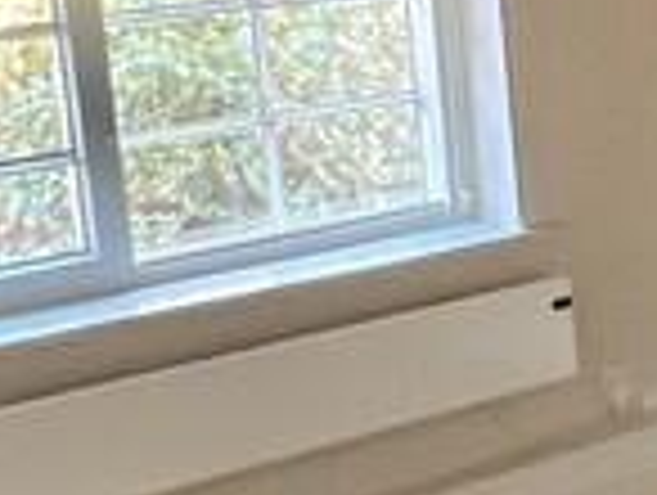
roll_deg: +0.8
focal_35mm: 91
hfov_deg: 17.7
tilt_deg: -9.9
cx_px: 1148
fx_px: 1730
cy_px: 72
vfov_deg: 16.1
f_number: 1.8
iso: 320
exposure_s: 1/60
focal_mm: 1.57
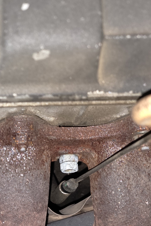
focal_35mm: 66
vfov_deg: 29.5
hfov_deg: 19.1
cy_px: 194
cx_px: -44
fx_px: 415
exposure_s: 1/12
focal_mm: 6.3
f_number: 1.7
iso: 12500
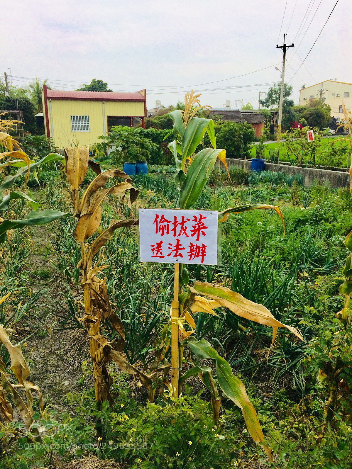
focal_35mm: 29
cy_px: 234
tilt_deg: -15.9
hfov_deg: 48.2
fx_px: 393
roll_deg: +1.4
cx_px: 176
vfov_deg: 61.7
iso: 32
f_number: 2.2
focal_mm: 4.15
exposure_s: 1/855
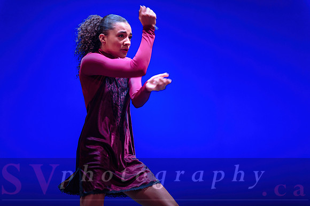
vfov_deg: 13.0
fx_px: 904
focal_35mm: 105
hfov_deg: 19.5
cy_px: 103
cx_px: 155
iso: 1250
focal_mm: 105
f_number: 1.4
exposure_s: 1/250
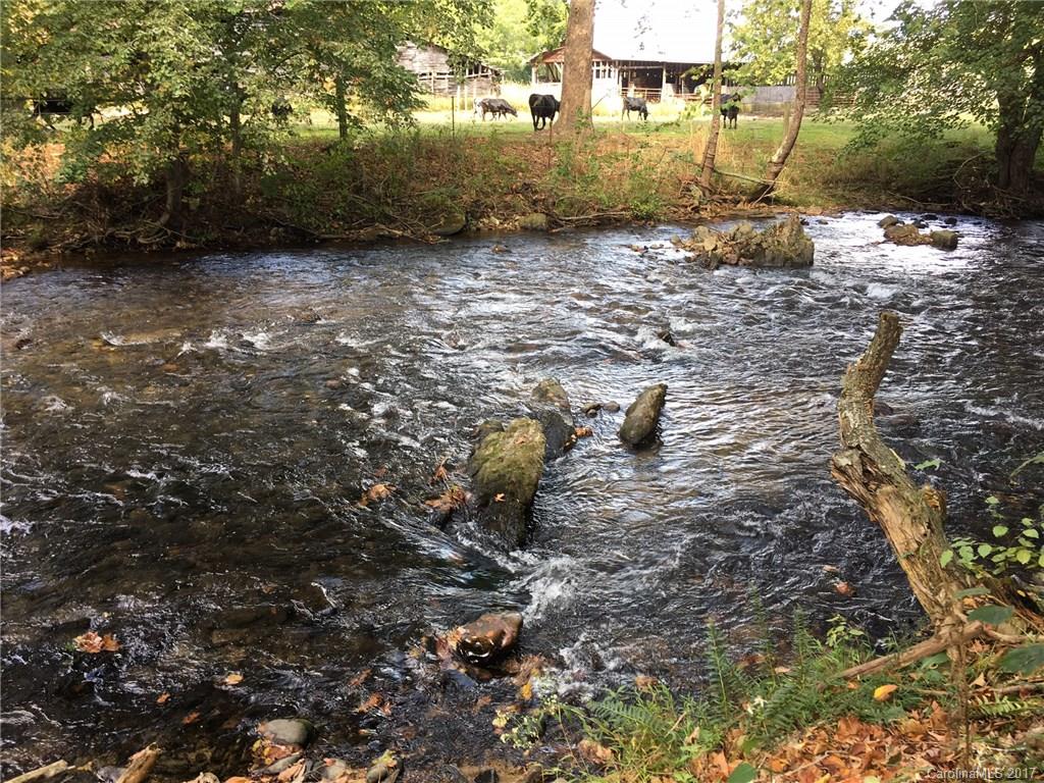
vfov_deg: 48.2
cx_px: 522
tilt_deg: -18.6
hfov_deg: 61.7
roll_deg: +1.7
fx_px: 875
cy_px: 392
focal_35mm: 29
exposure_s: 1/60
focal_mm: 4.15
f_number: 2.2
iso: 32
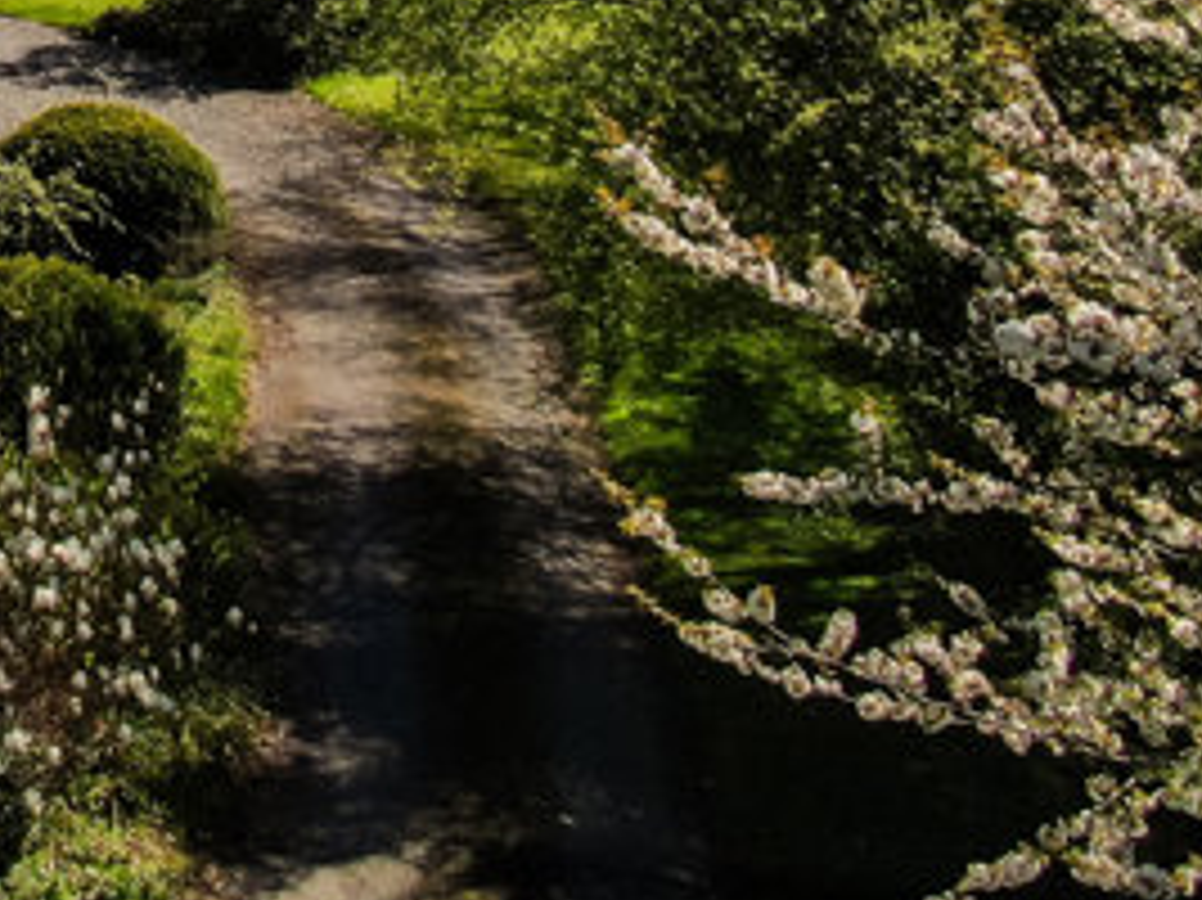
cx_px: -329
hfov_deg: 24.0
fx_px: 2499
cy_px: -414
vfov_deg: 18.3
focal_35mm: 72
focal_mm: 4.39
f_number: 2.8
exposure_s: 1/2500
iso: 100
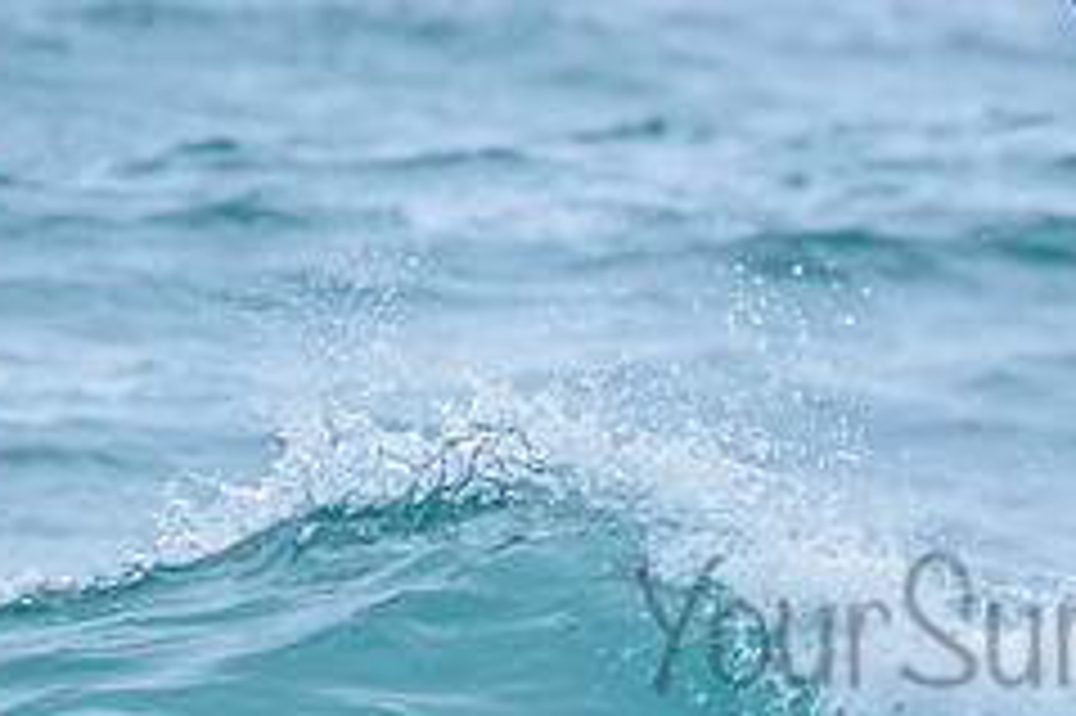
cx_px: 1414
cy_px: 762
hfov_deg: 1.4
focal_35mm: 1526
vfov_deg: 0.9
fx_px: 45578
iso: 800
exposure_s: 1/2000
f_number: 5.6
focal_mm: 500
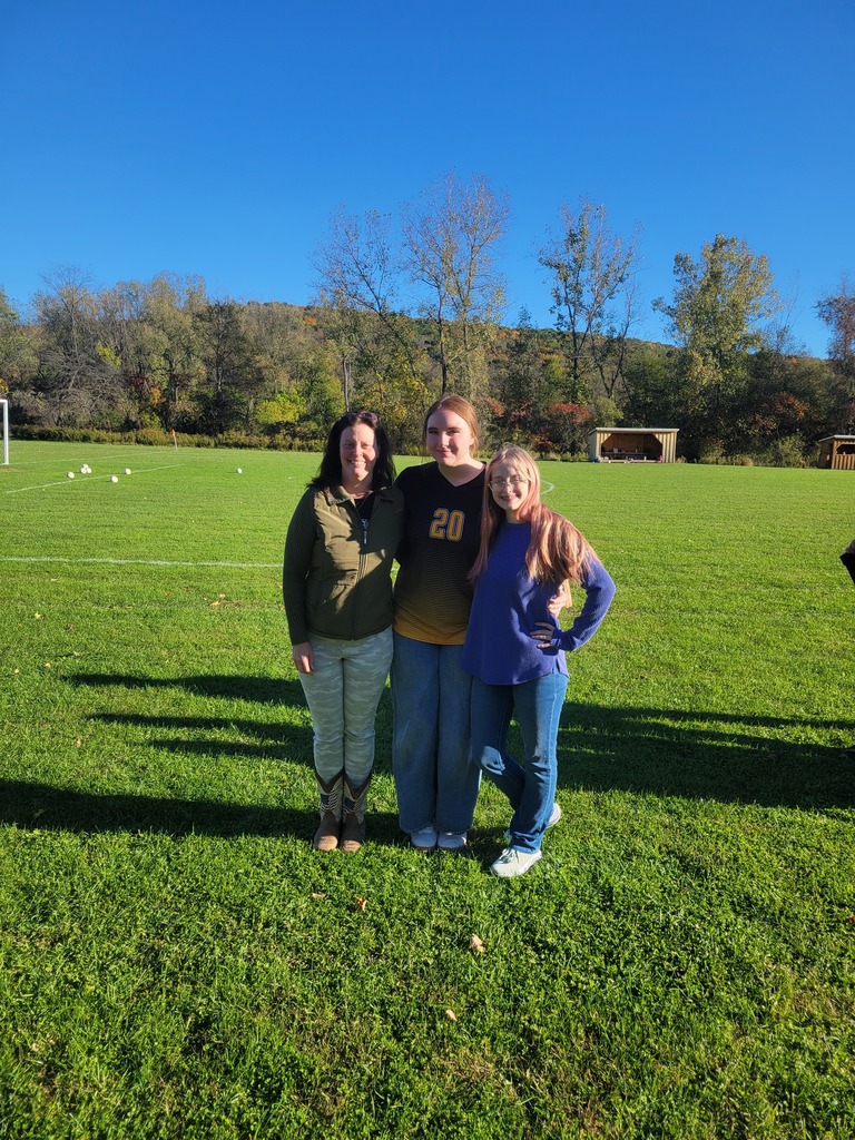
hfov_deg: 53.1
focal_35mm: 26
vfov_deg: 67.3
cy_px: 570
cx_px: 428
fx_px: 856
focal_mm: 5.4
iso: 40
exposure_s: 1/2180
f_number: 1.8
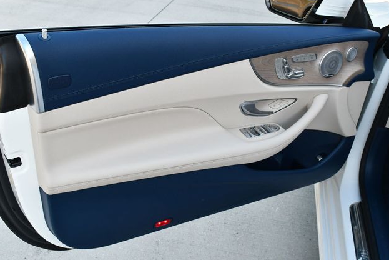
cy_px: 128
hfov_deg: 51.9
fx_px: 400
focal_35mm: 37
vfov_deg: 36.0
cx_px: 198
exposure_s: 1/250
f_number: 5.6
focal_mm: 18
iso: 400
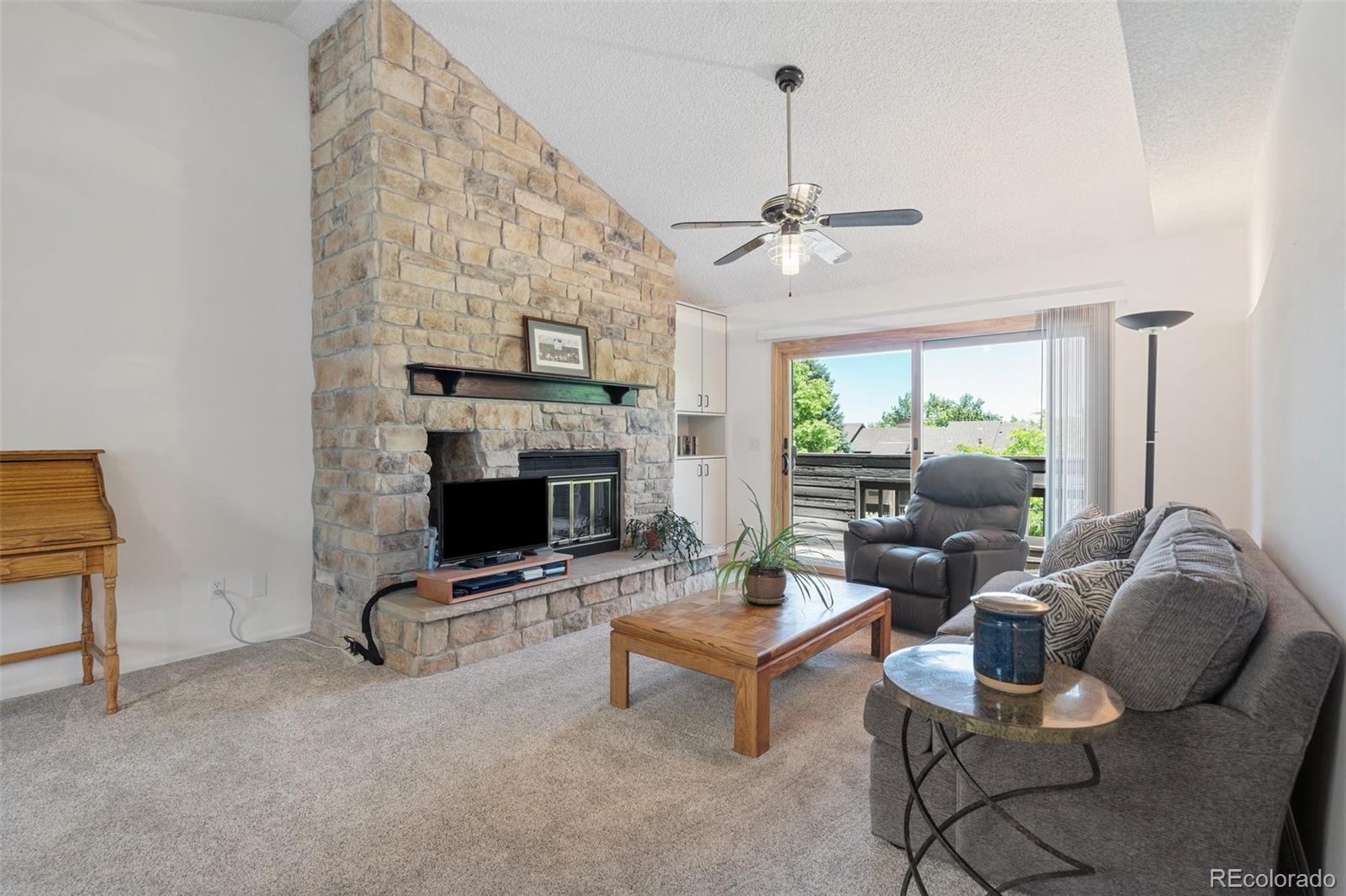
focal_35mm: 16
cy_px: 448
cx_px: 673
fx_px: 598
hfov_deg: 96.7
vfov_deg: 73.7
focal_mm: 16
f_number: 6.7
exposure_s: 1/2
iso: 100
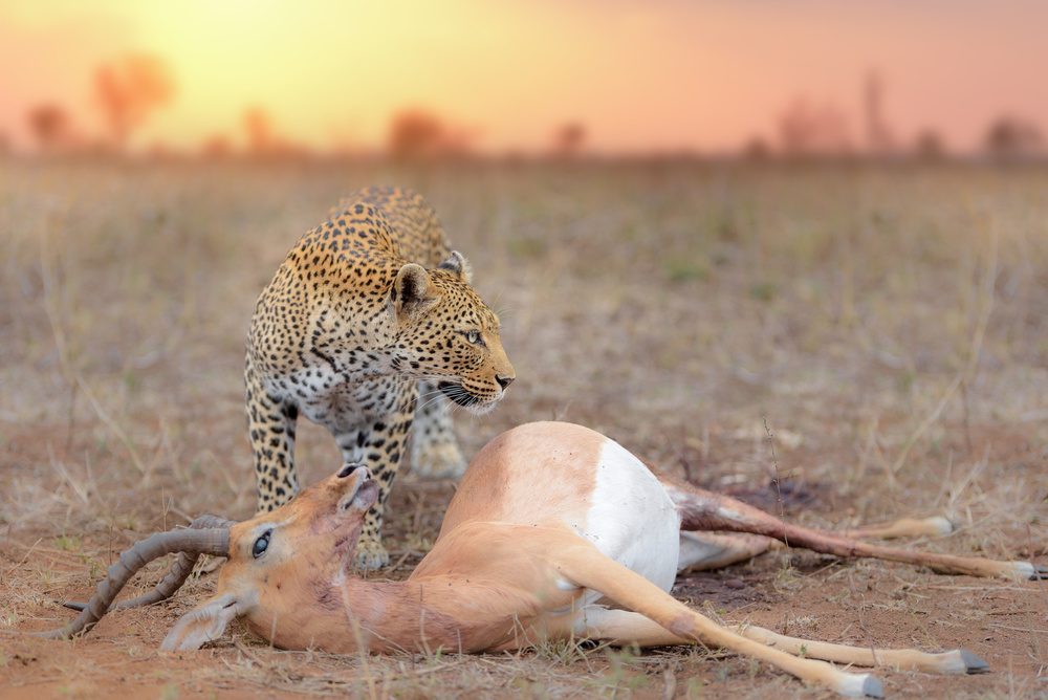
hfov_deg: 10.3
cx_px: 524
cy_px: 350
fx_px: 5825
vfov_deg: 6.9
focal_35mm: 200
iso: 50
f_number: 2
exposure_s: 1/320
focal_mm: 200
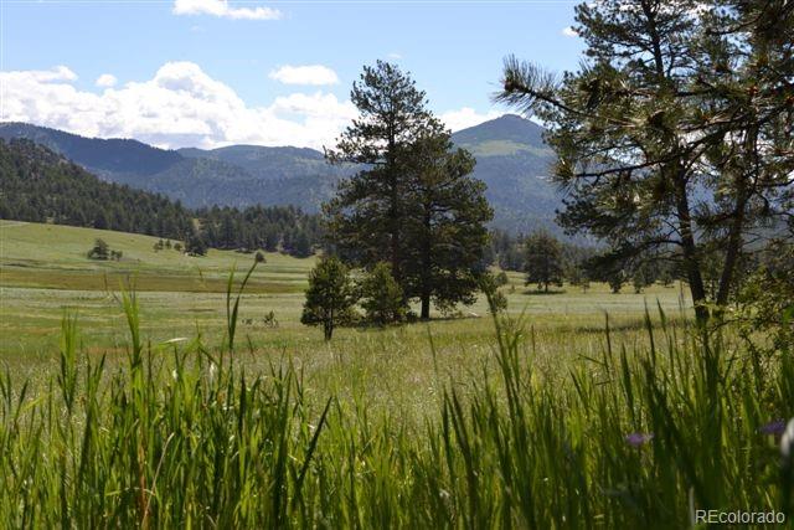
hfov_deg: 29.2
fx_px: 1522
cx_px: 397
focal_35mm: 69
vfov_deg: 19.7
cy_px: 265
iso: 100
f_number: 8
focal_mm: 46
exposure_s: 1/200
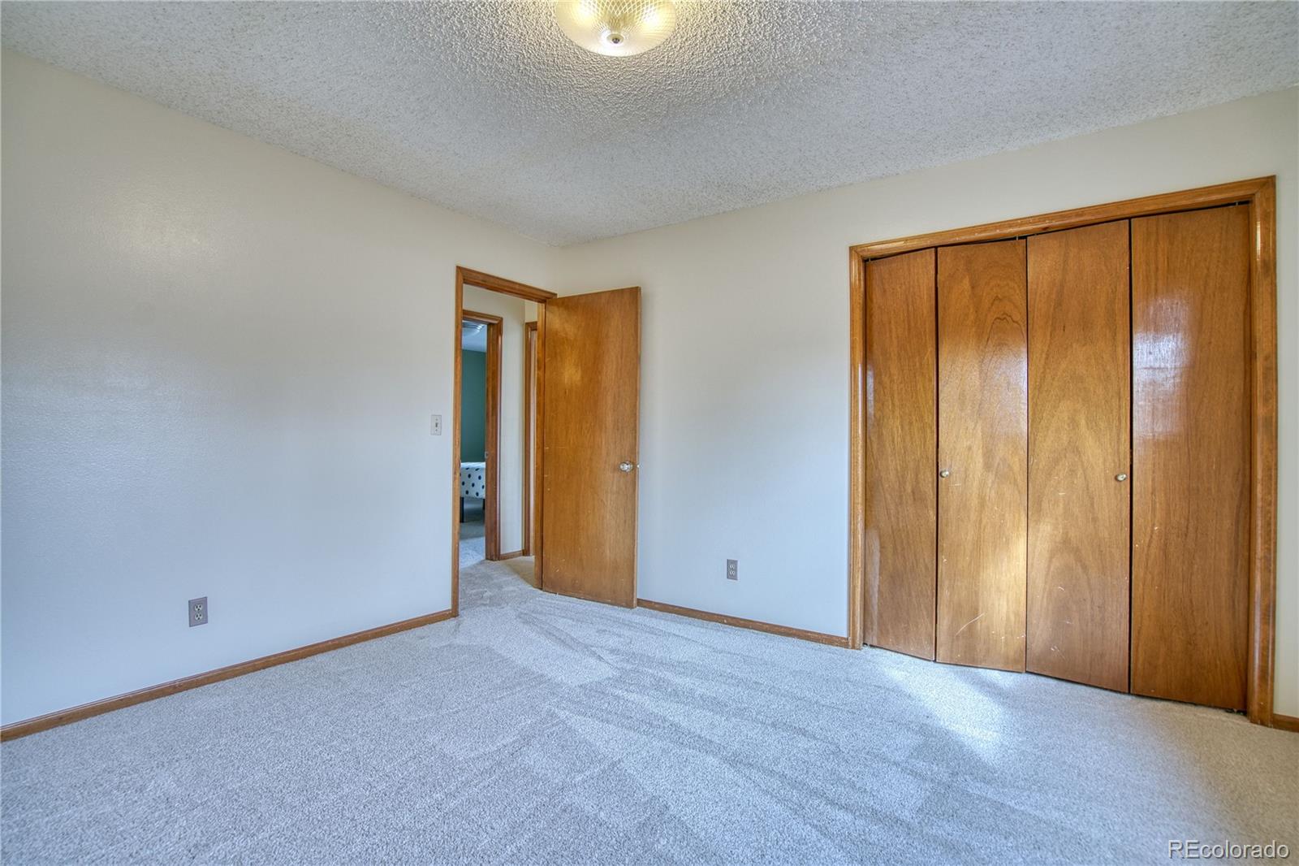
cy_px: 433
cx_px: 650
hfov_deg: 96.7
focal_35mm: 16
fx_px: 577
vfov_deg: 73.7
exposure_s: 1/80
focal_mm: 16
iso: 500
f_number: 4
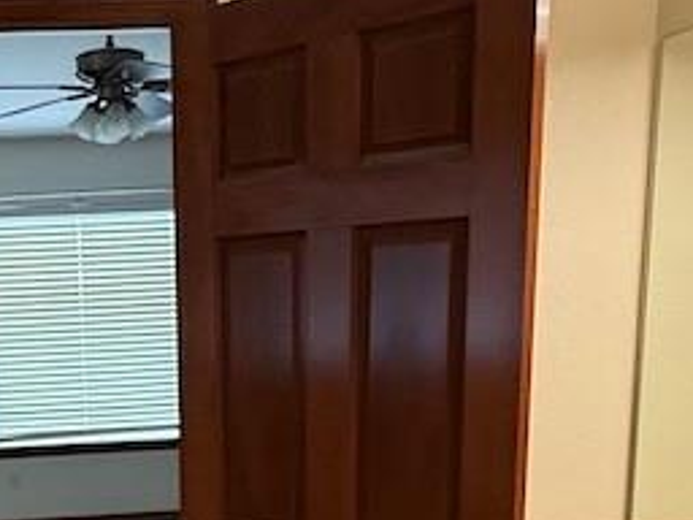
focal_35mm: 56
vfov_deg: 24.7
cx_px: 57
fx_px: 1121
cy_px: 534
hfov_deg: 32.5
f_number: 2.2
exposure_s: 1/60
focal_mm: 2.22
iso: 320
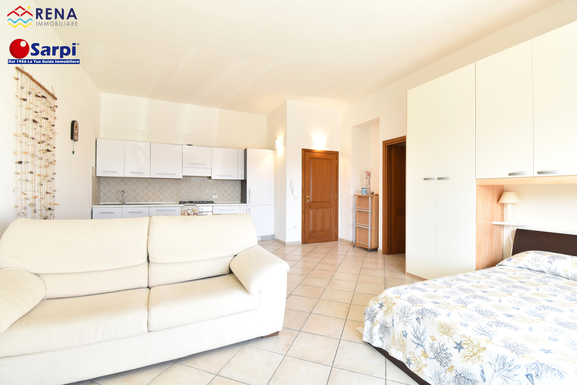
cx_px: 288
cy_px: 192
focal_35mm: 15
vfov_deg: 77.3
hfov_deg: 100.4
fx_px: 240
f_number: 11
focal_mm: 10
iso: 400
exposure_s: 1/13
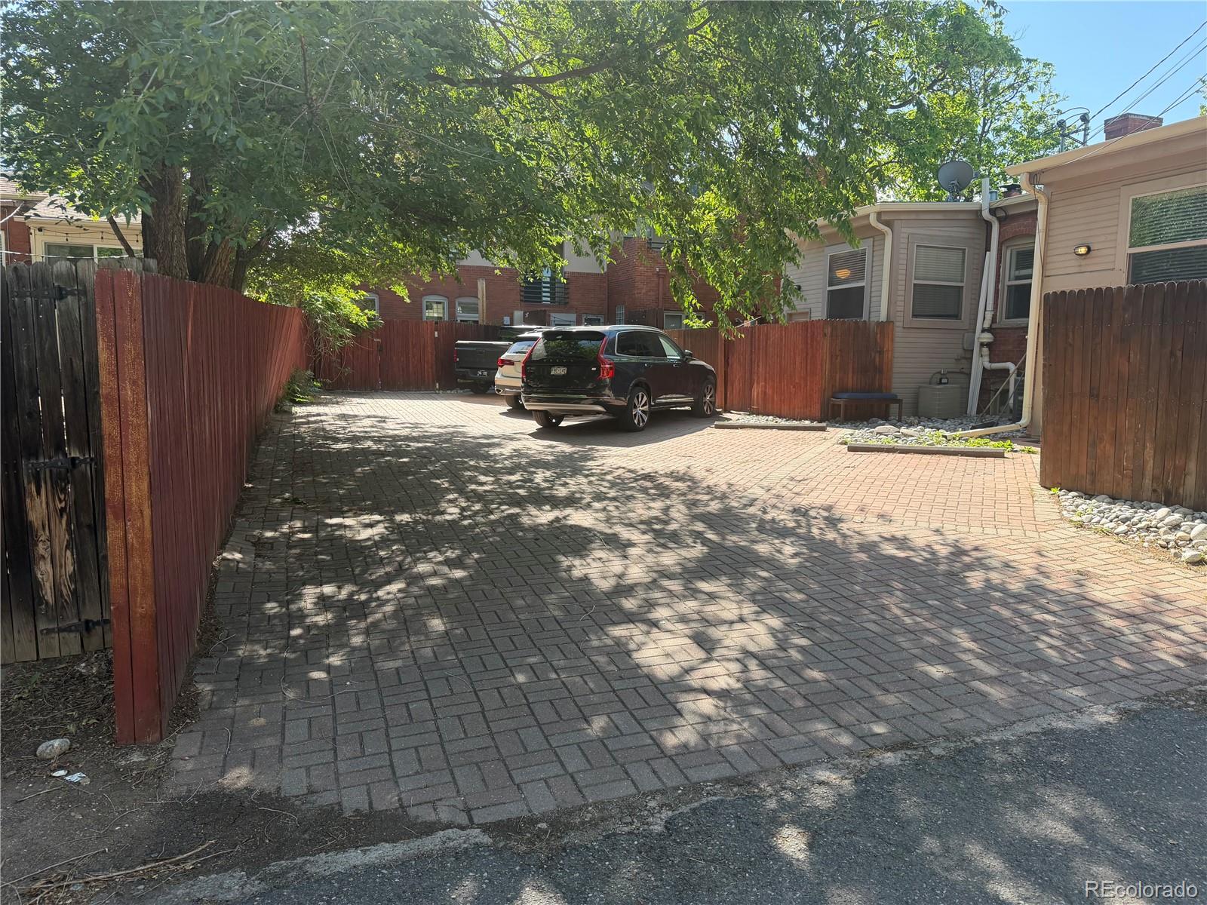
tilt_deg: -7.5
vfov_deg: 56.8
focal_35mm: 24
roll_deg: -0.5
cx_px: 604
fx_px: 837
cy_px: 452
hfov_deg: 71.6
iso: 100
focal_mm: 6.76
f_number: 1.78
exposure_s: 1/1075
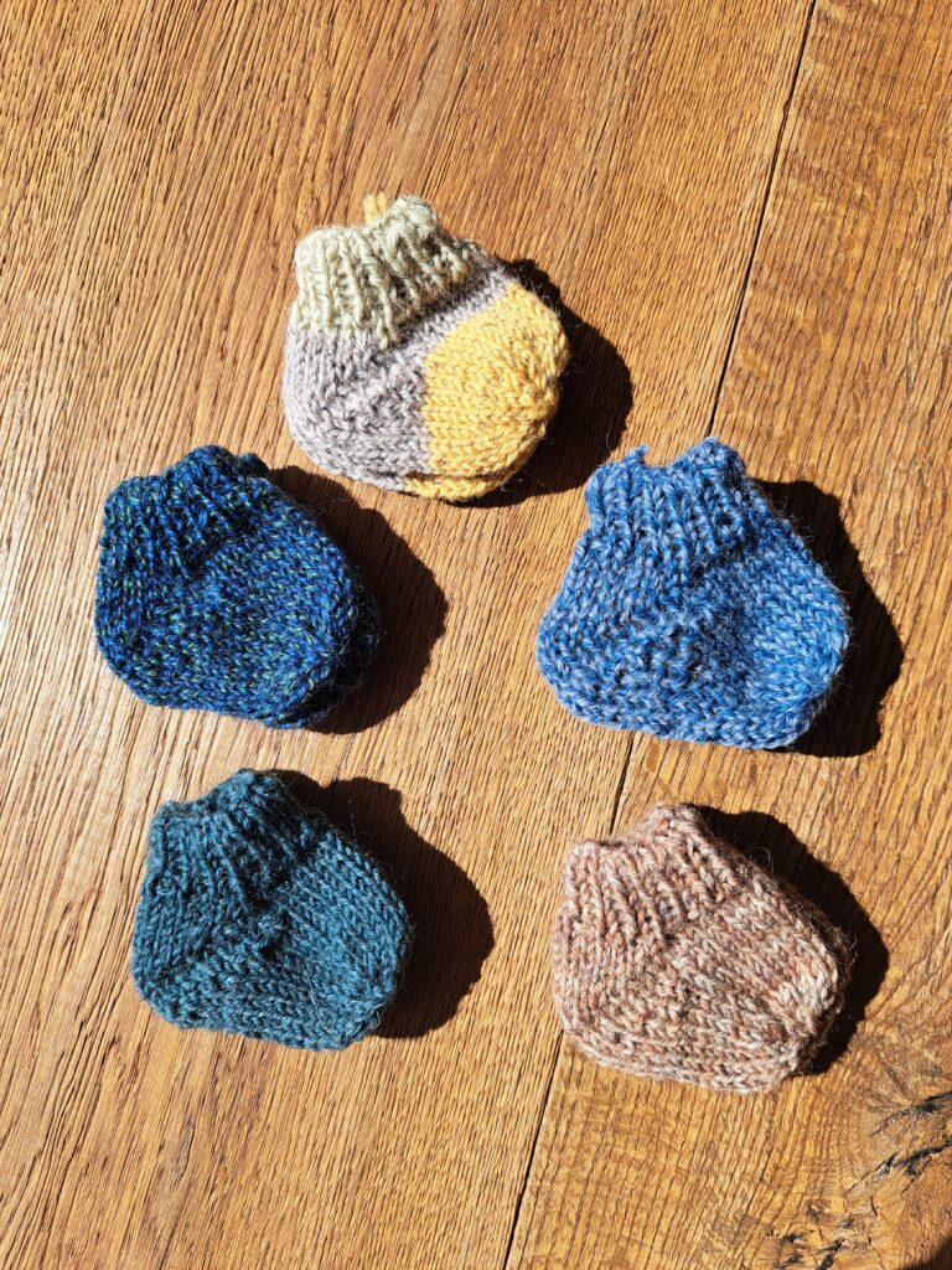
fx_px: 880
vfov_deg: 71.6
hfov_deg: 56.8
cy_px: 635
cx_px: 476
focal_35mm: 24
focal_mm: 5.23
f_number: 1.8
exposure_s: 1/660
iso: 50
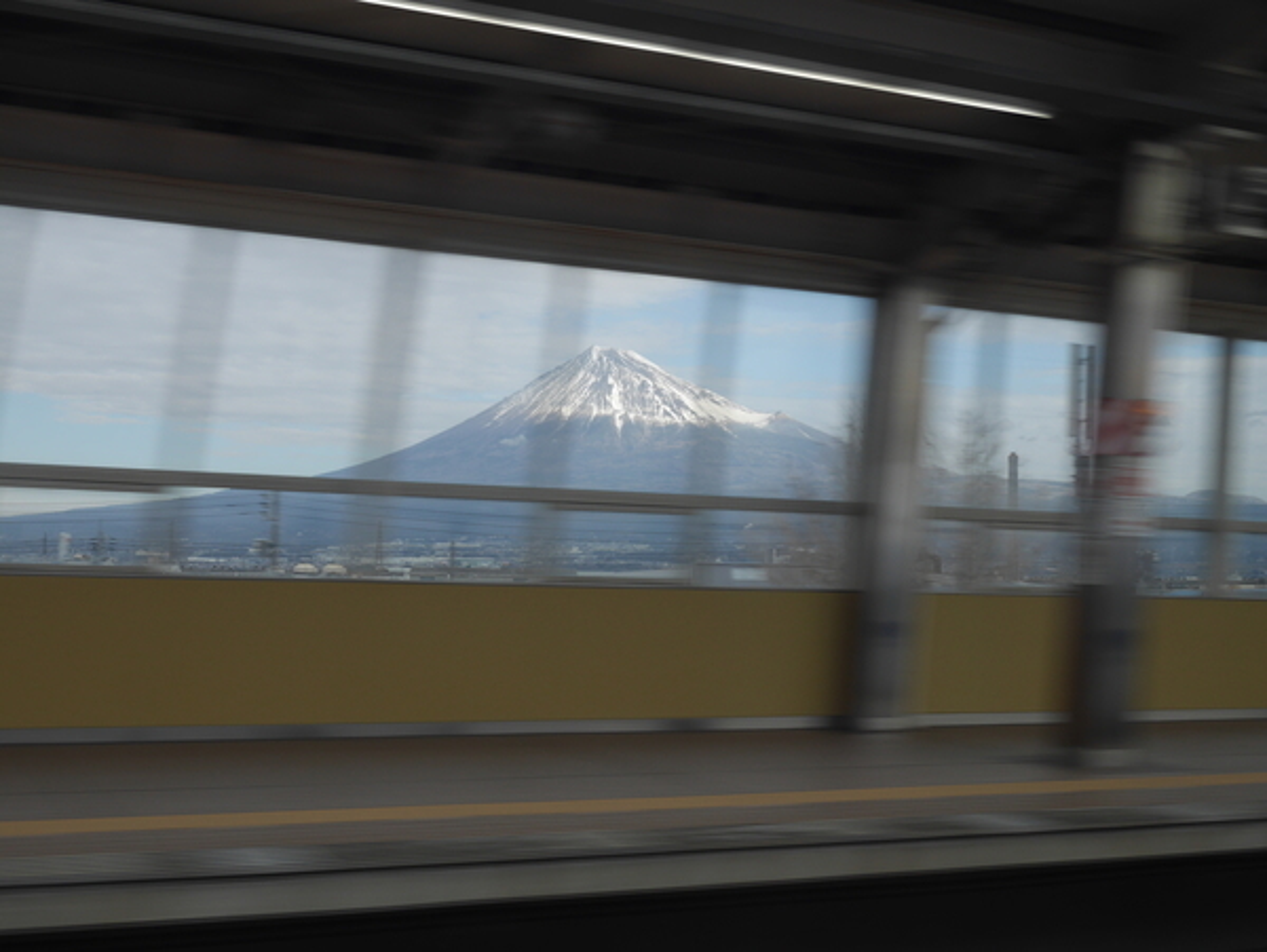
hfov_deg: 41.2
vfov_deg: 31.6
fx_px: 1685
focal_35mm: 46
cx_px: 634
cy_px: 476
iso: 200
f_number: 7.1
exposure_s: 1/200
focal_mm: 23
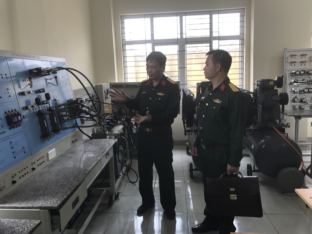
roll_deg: +2.7
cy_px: 117
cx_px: 156
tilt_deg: -7.5
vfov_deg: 49.7
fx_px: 252
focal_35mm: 28
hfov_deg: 63.4
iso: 20
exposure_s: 1/50
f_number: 1.8
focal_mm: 3.99
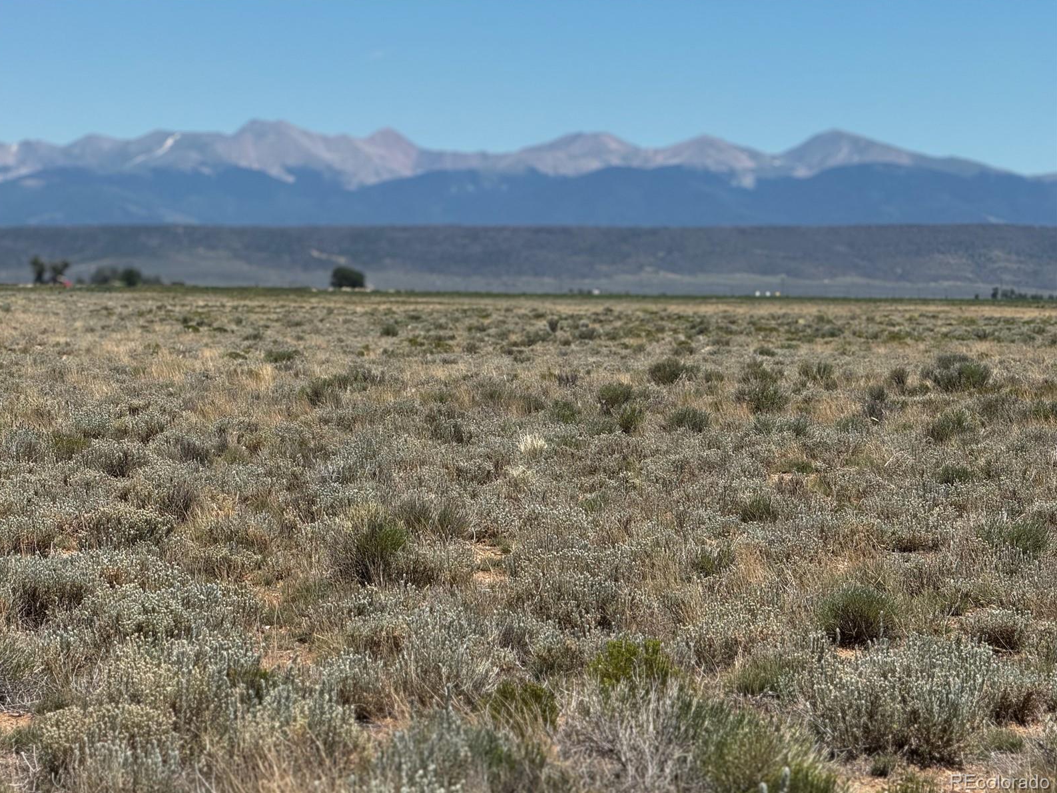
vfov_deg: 12.2
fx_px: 3694
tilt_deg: -0.9
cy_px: 396
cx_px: 525
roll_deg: +0.0
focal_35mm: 121
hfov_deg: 16.3
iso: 50
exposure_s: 1/1650
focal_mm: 15.66
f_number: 2.8
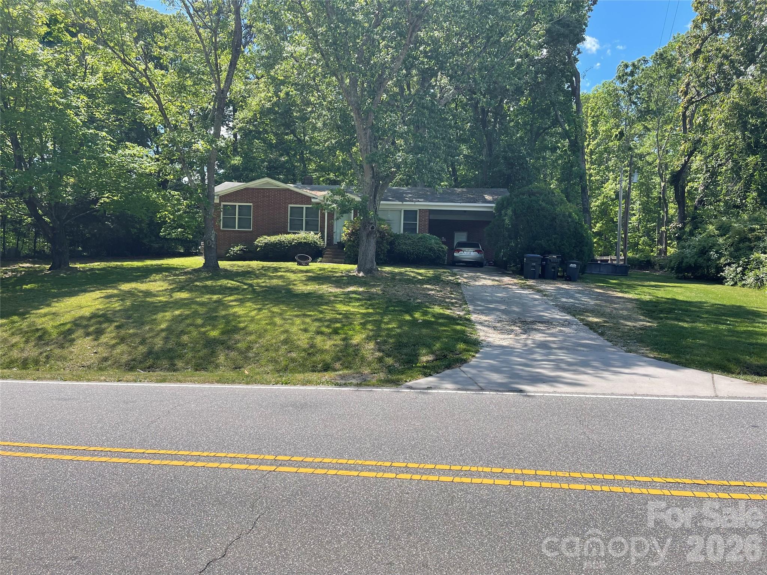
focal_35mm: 25
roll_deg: -2.6
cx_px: 384
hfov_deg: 69.4
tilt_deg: -2.2
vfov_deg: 54.9
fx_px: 554
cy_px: 288
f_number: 1.6
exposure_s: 1/2247
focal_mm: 5.1
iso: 32
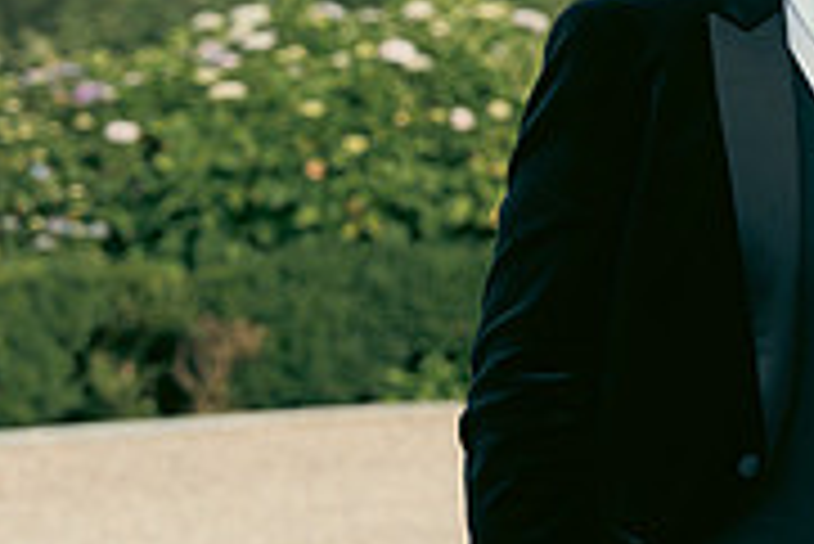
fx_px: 4933
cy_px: 272
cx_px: 1034
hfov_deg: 9.3
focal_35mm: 218
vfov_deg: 6.3
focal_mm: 68
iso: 125
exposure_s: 1/640
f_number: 3.5
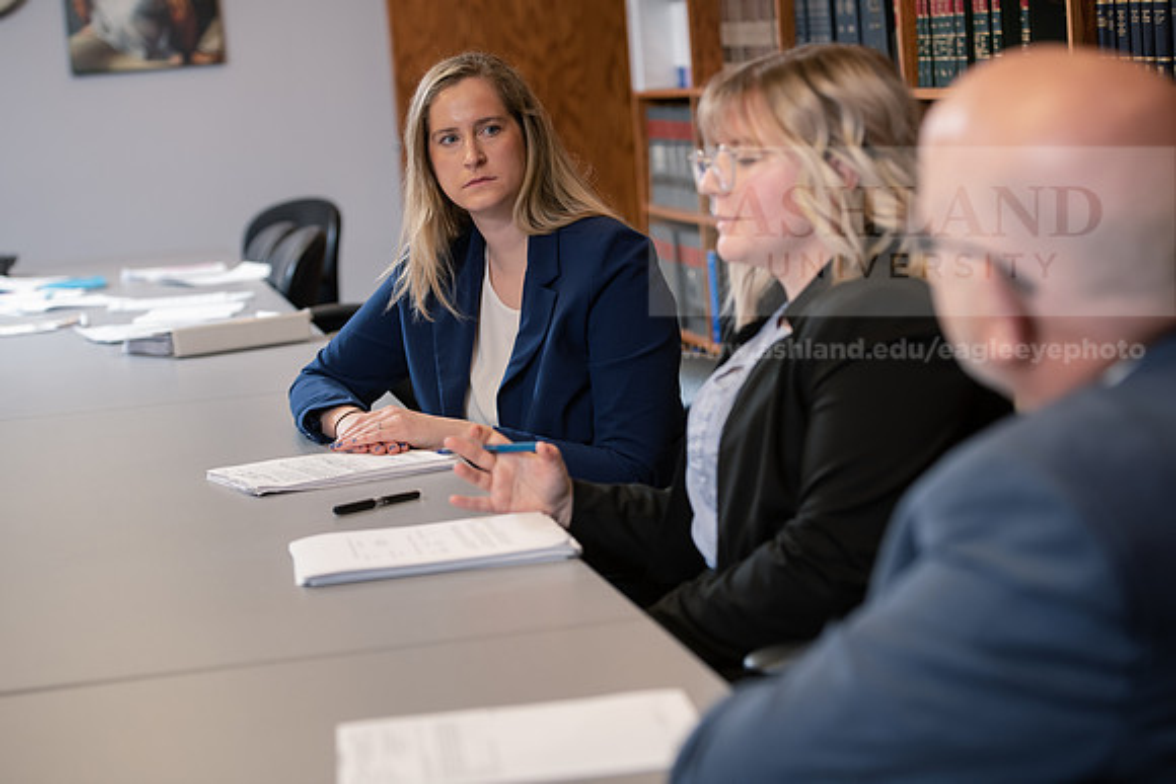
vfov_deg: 16.1
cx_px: 588
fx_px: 2777
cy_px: 392
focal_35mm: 85
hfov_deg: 23.9
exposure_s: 1/125
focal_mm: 85
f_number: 3.5
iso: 1000
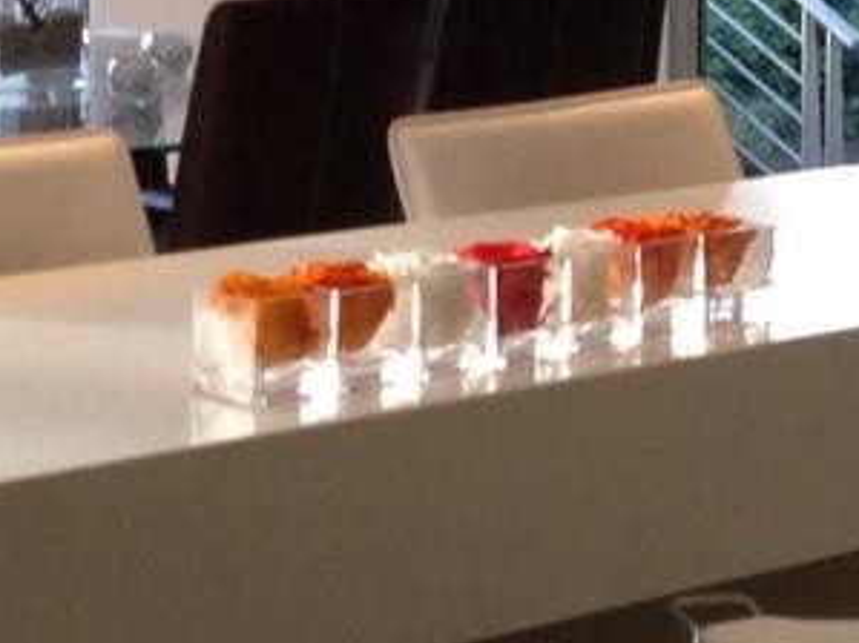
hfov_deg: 16.4
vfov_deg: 12.2
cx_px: 503
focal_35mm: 120
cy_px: -46
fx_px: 2977
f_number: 2.4
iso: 64
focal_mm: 4.28
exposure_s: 1/20
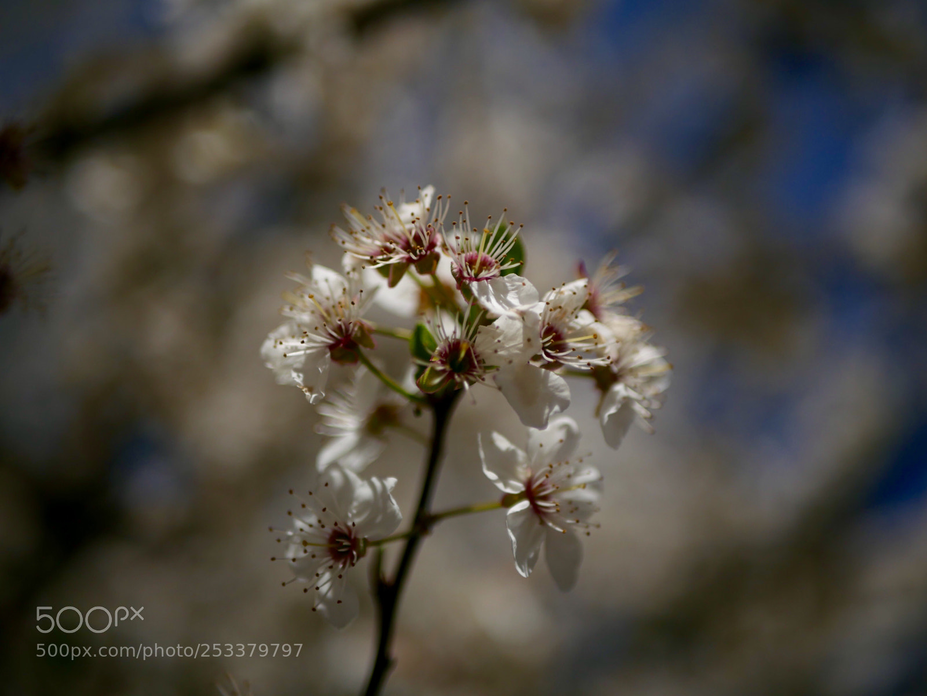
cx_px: 464
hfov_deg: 38.2
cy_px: 348
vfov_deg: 29.1
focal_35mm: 50
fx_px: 1339
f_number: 1.7
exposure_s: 1/16000
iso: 100
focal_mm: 25
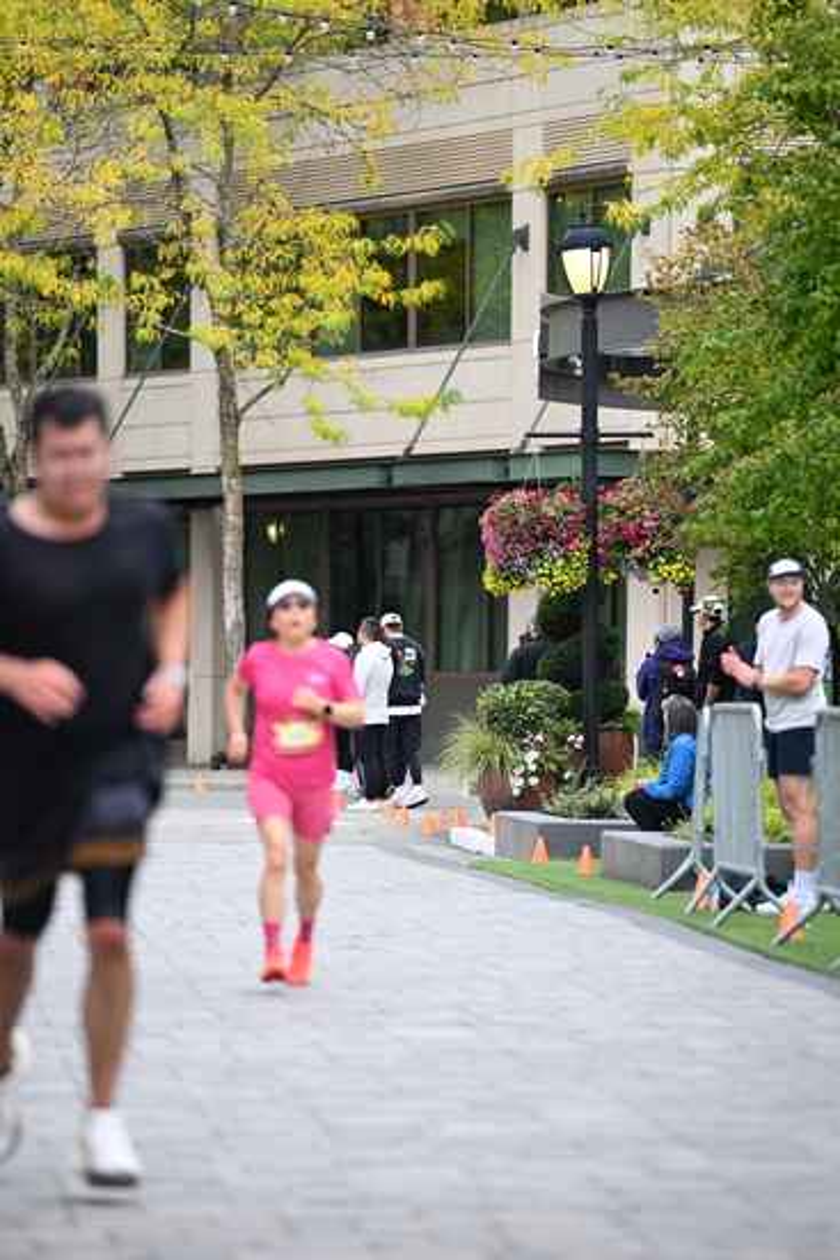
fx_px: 6995
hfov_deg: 6.9
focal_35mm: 200
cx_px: 420
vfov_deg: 10.3
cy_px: 630
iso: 640
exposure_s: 1/1600
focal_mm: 200
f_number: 2.8
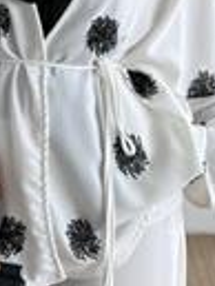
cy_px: -14
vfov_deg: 24.0
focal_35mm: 77
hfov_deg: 19.0
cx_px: 53
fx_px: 637
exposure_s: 1/127
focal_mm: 6.76
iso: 50
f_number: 1.78
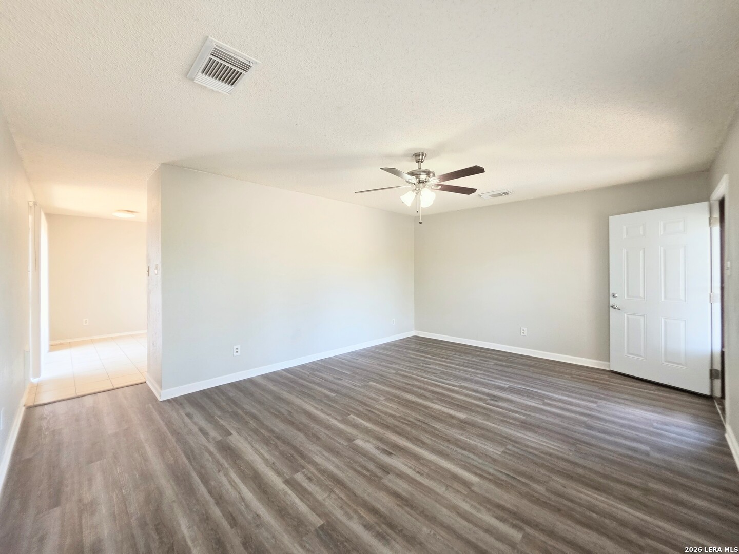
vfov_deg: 89.9
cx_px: 370
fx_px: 278
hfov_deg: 106.2
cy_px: 277
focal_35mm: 13
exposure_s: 1/120
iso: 160
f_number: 1.9
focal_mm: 2.2
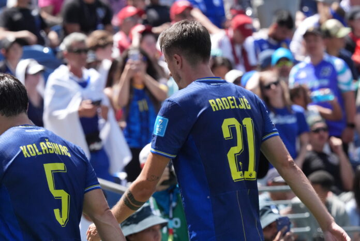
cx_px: 180
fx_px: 4002
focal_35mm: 400
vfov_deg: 3.4
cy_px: 120
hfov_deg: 5.2
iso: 4000
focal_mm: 400
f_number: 11
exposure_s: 1/2000
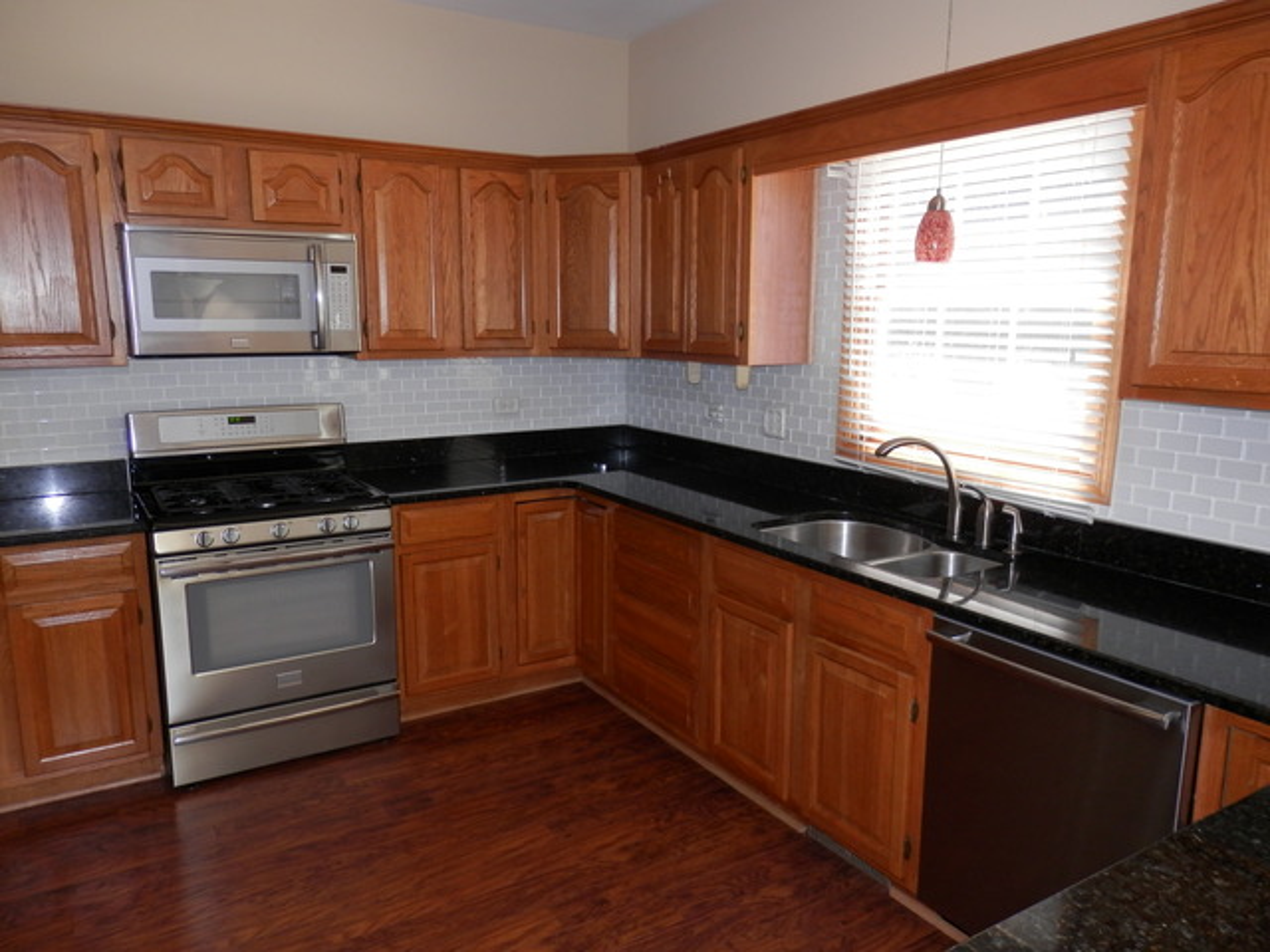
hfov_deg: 69.4
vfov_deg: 54.9
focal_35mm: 25
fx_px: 917
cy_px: 476
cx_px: 635
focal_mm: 4.5
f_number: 3
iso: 100
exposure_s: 1/30
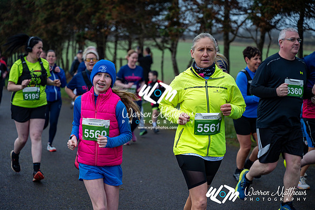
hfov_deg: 28.8
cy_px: 105
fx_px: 613
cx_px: 158
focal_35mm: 70
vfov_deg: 19.5
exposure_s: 1/1250
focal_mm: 70
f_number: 2.8
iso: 360
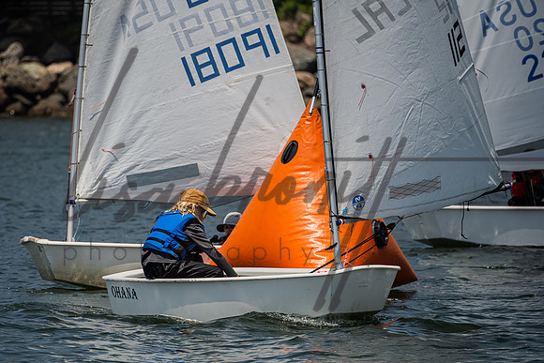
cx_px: 213
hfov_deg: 4.2
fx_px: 7499
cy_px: 222
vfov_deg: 2.8
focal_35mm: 496
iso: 320
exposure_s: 1/1600
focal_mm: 400
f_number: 8
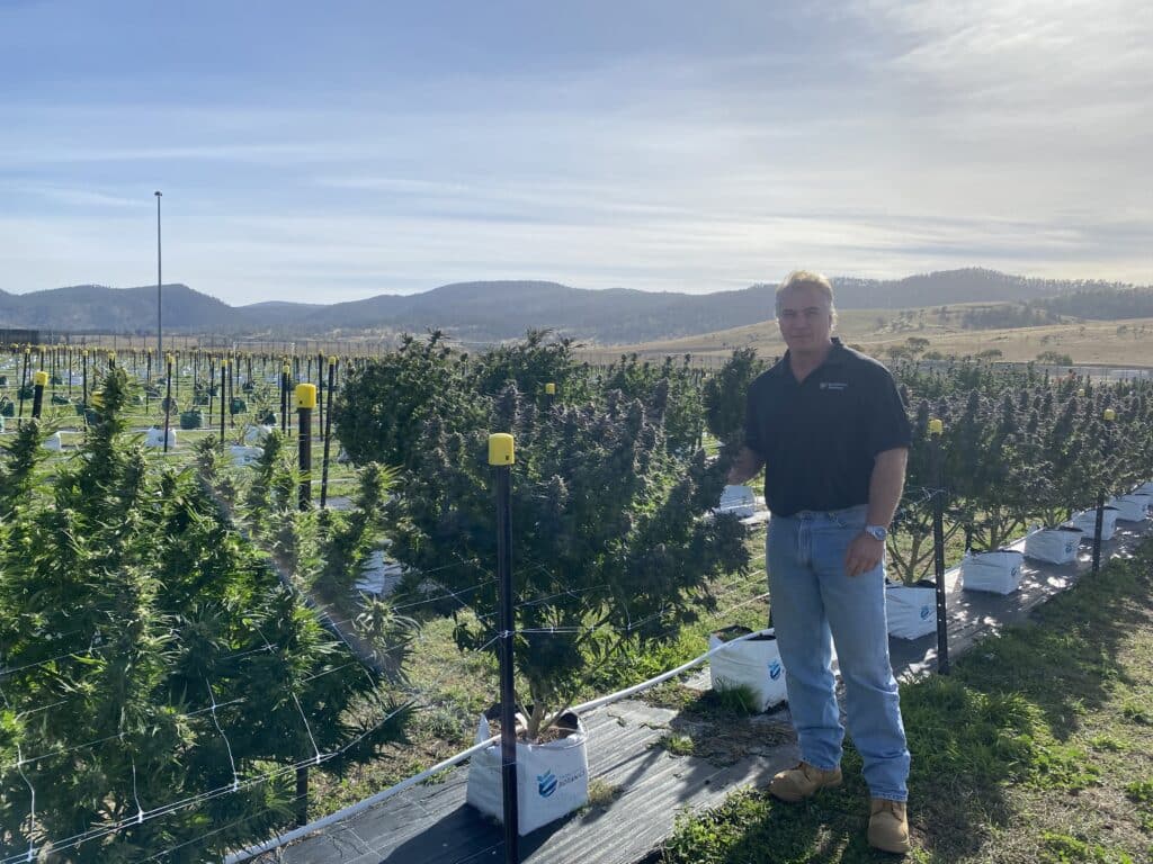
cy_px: 432
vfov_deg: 53.1
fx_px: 866
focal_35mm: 26
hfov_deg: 67.3
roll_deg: -1.6
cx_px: 576
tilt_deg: -2.0
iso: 32
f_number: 1.8
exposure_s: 1/4608
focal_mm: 4.25
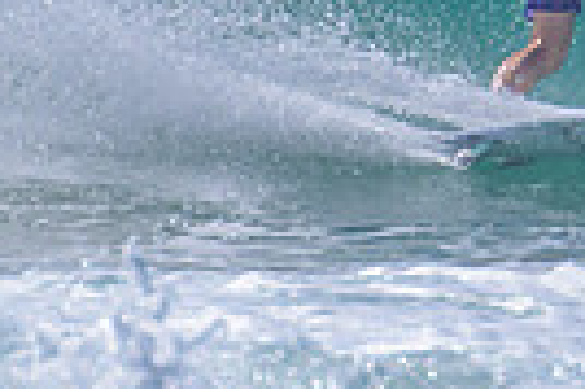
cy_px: -238
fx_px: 56205
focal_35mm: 3463
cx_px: 690
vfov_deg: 0.4
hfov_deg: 0.6
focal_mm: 800
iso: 800
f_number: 11
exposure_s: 1/2000
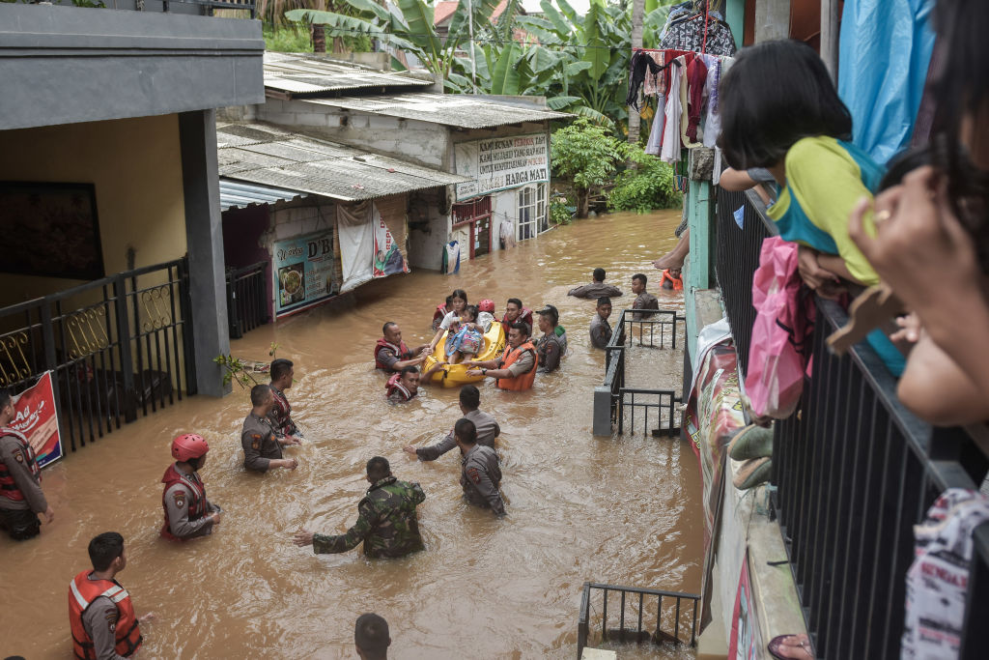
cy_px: 330
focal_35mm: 36
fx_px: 989
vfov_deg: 36.9
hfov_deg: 53.1
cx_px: 494
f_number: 3.5
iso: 200
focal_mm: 24
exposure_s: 1/400
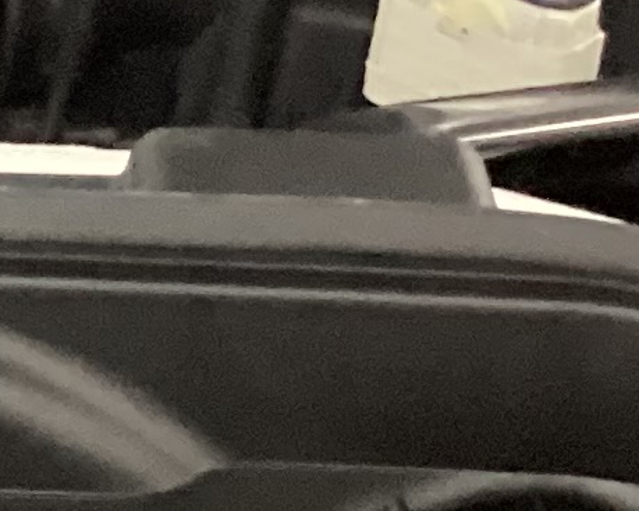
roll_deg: +1.6
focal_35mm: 215
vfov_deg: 7.1
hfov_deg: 8.4
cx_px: -768
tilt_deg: -21.8
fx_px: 4065
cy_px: -196
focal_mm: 3.3
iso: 400
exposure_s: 1/25
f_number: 2.4
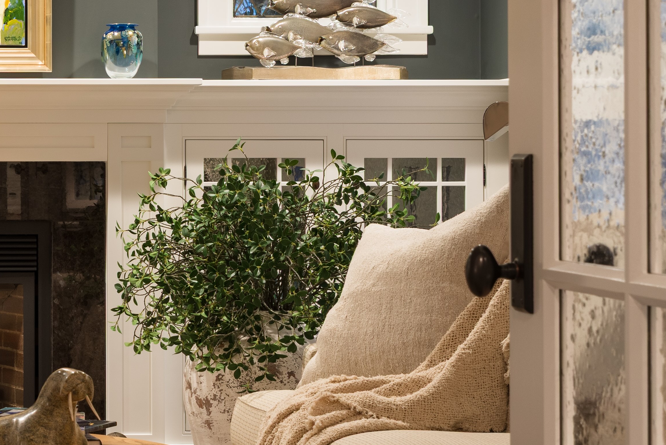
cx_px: -123
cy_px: 170
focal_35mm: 111
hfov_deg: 17.6
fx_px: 2054
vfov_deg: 12.3
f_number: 8
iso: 200
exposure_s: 1/3
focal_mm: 35
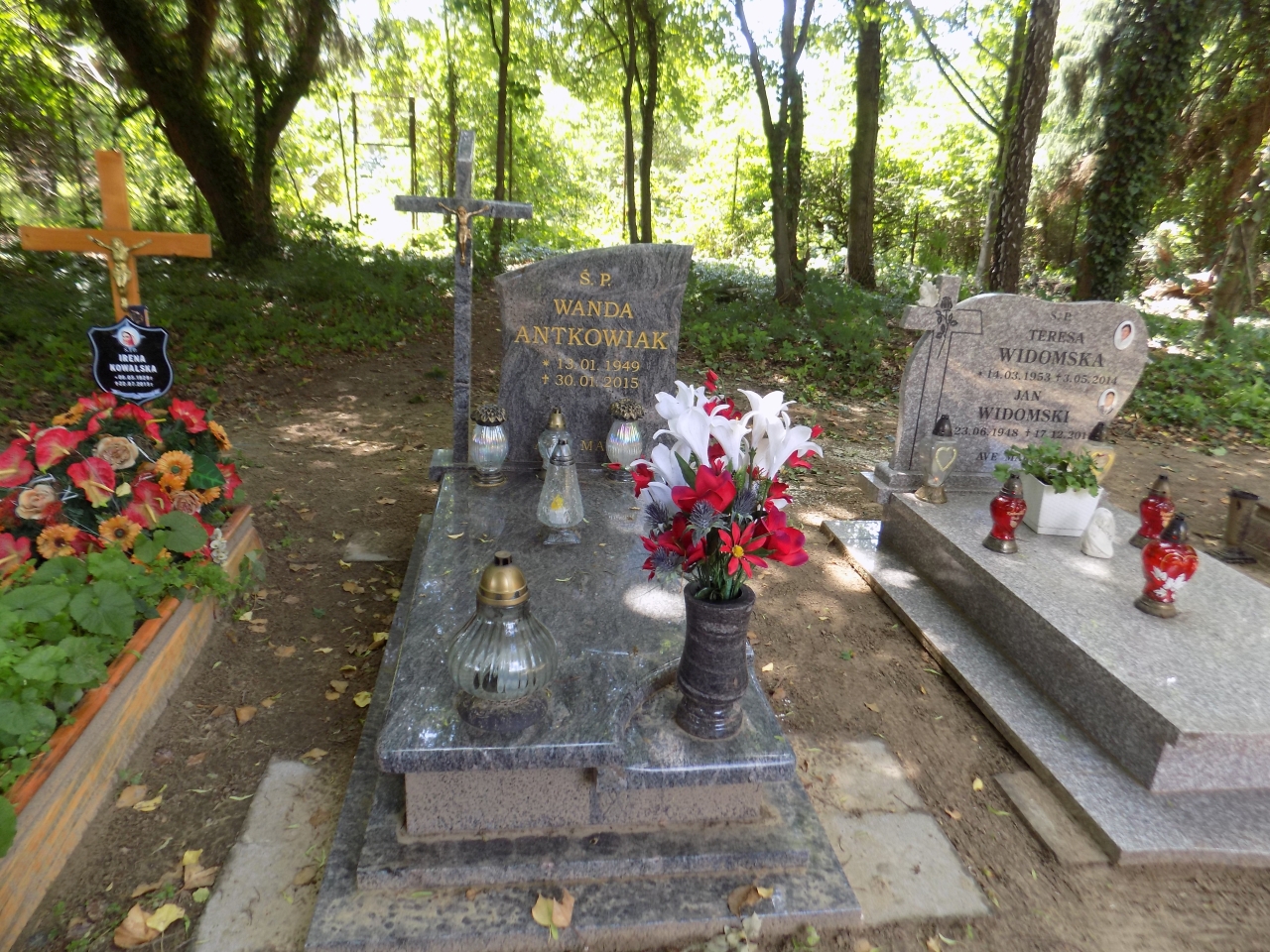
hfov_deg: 73.9
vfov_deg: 58.9
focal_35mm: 23
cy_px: 476
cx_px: 635
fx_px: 844
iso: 80
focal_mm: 4
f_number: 3.1
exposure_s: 1/40
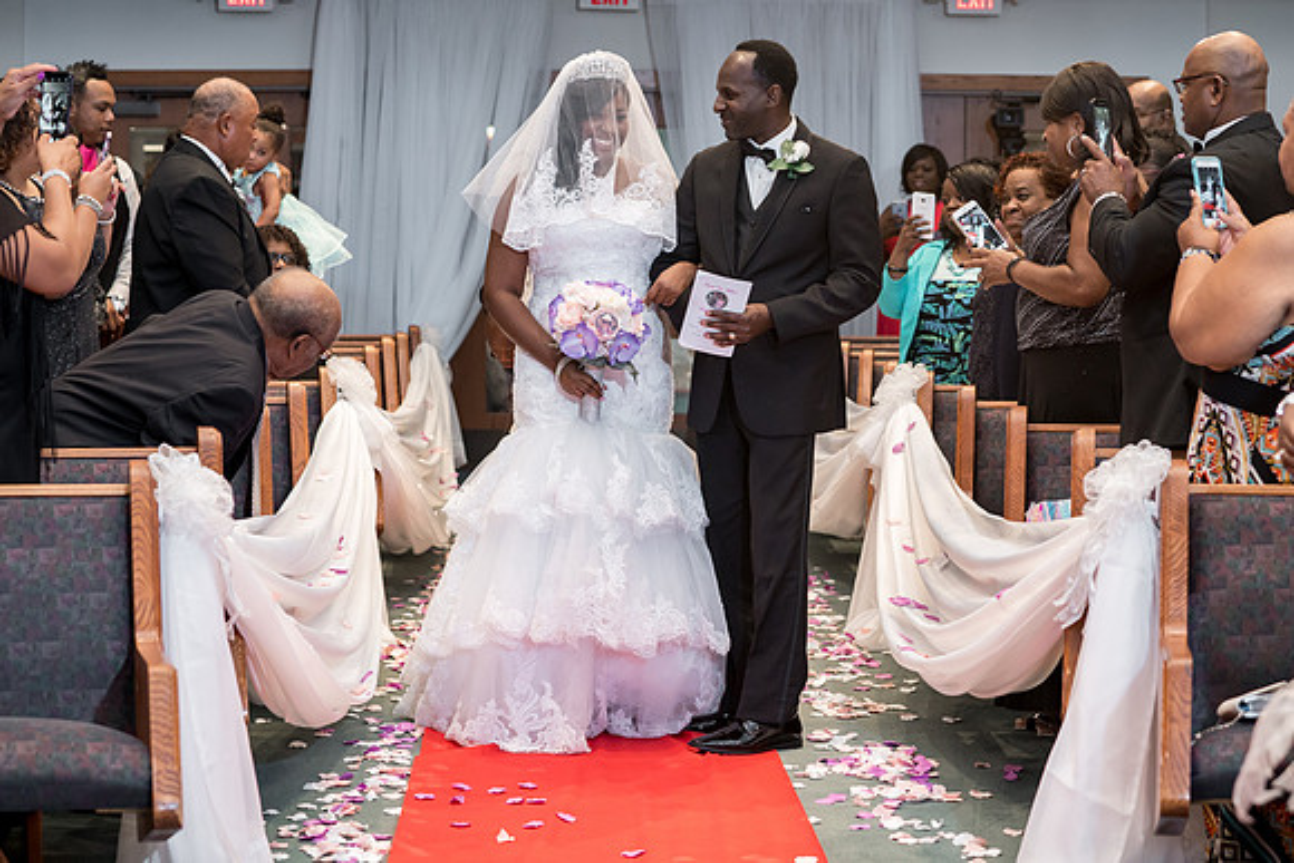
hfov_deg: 25.3
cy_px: 370
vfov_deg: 17.1
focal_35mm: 80
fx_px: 2877
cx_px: 740
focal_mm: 70
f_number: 4
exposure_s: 1/200
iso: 1600
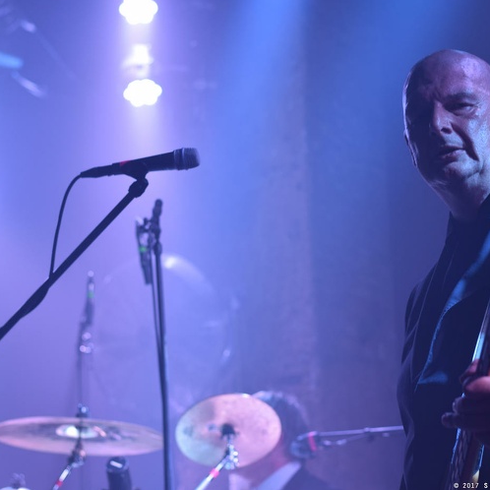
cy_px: 245
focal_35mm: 96
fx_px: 1537
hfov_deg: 18.1
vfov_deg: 18.1
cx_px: 310
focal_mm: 50
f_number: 3.2
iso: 320
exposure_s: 1/100
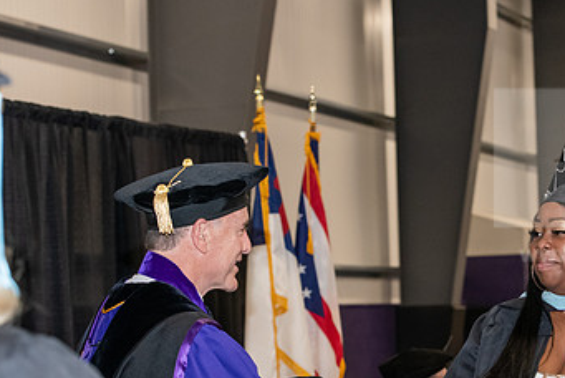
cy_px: 289
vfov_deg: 11.5
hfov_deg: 17.1
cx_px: 444
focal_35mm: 119
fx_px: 1869
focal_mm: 70
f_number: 5.6
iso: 2500
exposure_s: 1/200
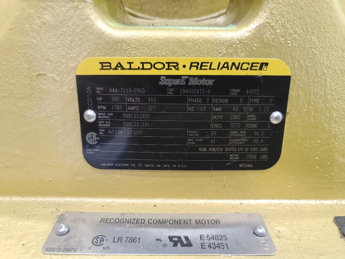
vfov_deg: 54.9
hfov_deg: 69.4
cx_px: 172
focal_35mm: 25
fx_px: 249
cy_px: 130
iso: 400
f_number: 1.8
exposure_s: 1/40
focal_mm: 7
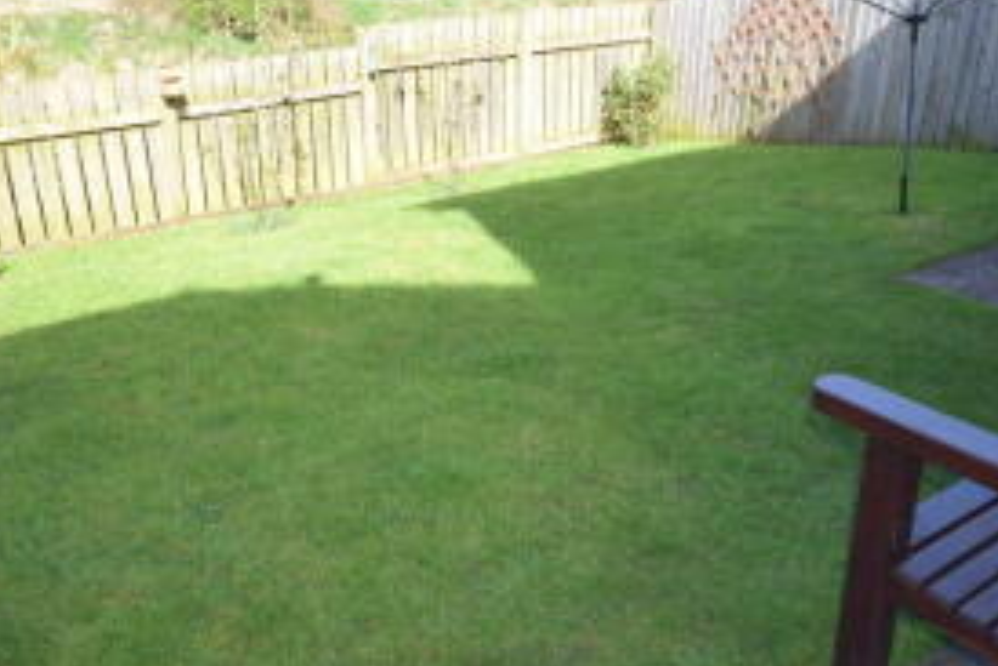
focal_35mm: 34
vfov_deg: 38.9
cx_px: 474
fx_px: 939
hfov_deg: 55.9
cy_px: 264
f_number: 6.3
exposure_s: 1/160
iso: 100
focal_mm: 13
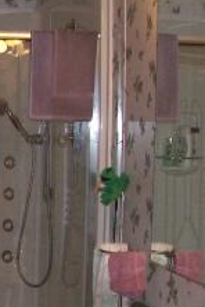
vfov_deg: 20.8
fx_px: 837
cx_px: -127
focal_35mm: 98
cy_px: 187
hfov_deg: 13.0
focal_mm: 6
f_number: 2.7
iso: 200
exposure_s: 1/64
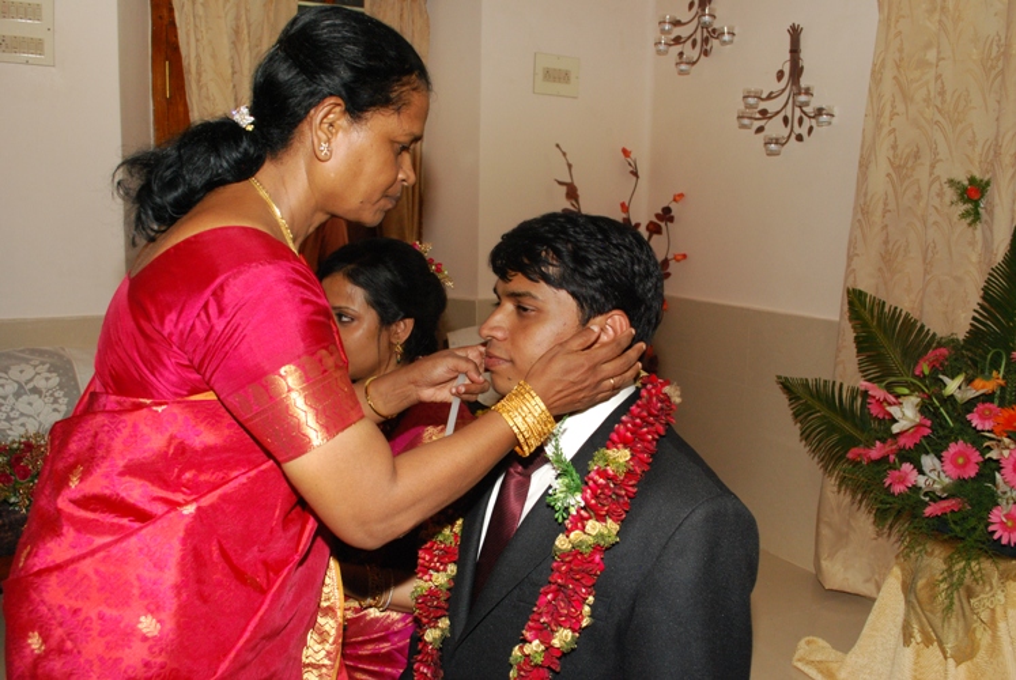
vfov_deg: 40.1
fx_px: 932
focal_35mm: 33
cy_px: 340
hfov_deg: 57.2
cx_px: 508
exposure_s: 1/60
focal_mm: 22
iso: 800
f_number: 7.1
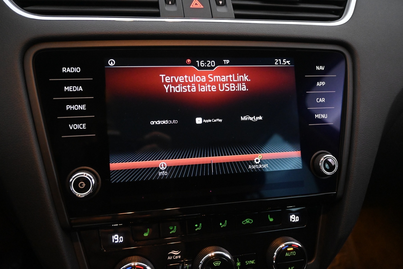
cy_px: 134
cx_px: 202
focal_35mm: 32
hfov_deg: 59.5
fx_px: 353
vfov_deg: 41.7
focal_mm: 21
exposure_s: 1/40
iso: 5000
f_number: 4
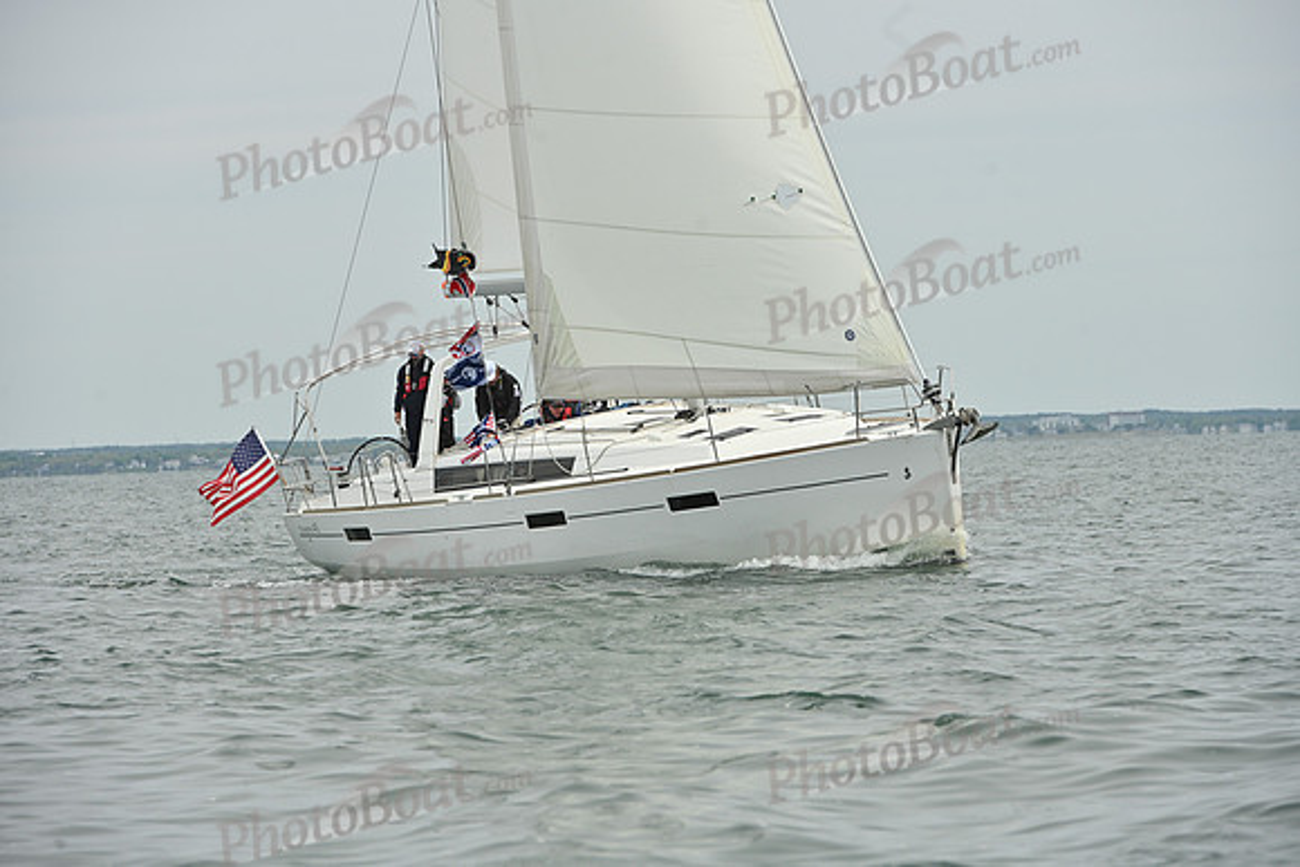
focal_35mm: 200
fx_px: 7224
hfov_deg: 10.3
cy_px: 434
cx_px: 650
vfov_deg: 6.9
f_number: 8
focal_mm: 200
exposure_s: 1/2000
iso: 320
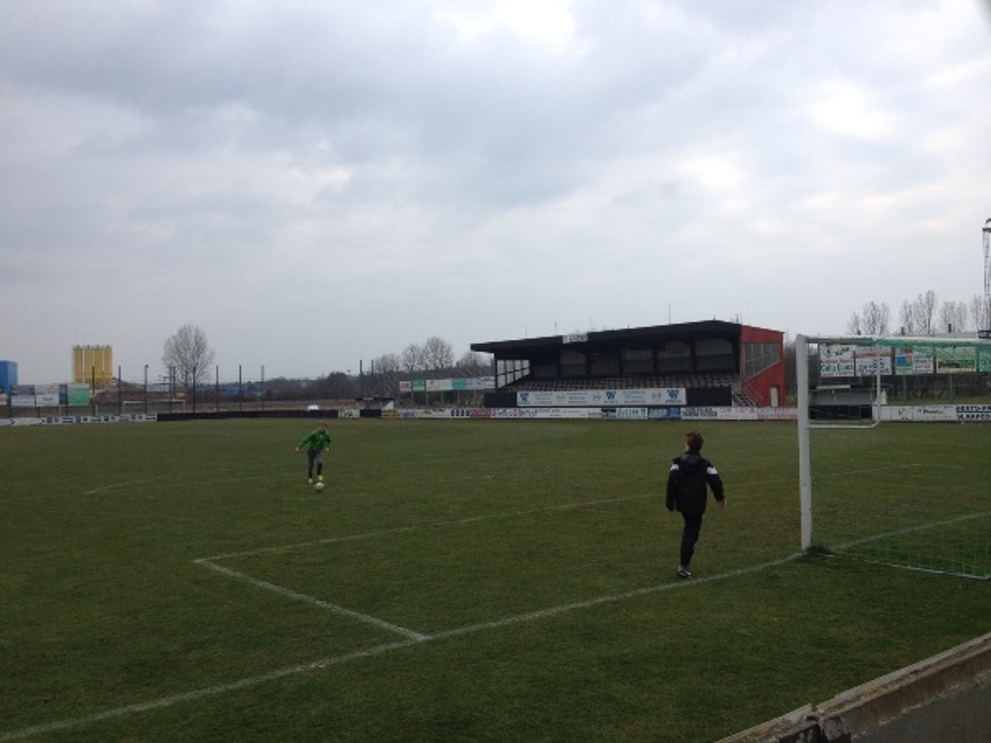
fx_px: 1002
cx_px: 496
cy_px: 372
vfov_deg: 40.7
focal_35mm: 35
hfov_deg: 52.6
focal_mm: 4.28
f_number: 2.4
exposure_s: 1/239
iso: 50
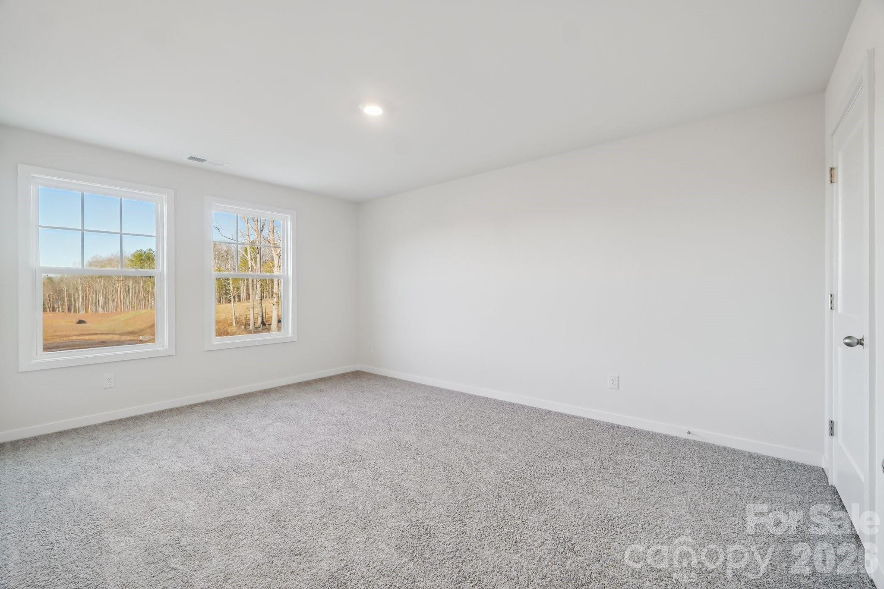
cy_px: 294
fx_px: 368
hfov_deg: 100.4
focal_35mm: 15
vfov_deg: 77.3
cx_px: 442
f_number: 8
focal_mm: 10
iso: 400
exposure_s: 1/15
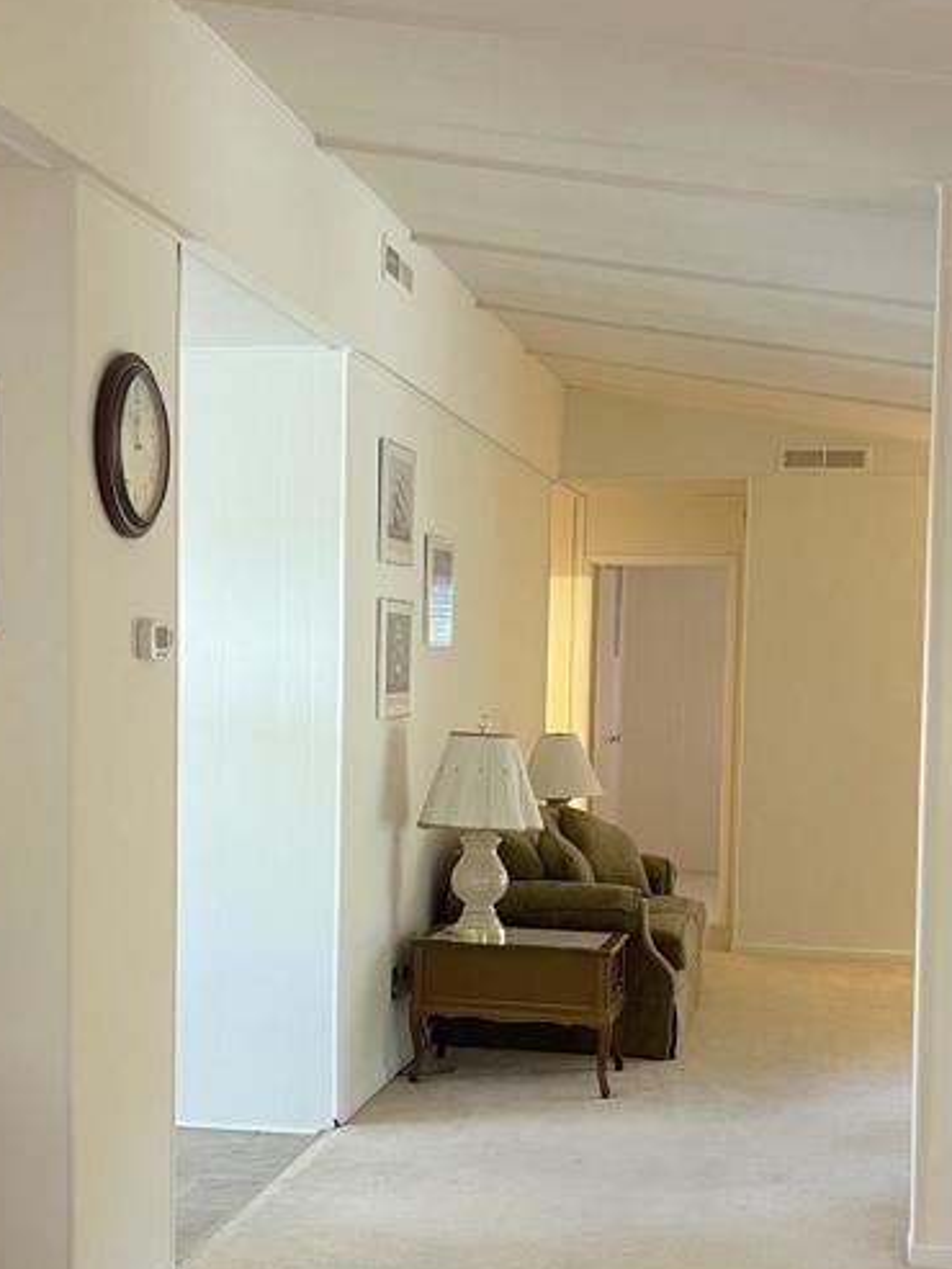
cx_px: 417
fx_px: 1979
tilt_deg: -2.7
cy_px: 764
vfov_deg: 35.4
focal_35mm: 54
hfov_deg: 27.0
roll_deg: -0.5
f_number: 1.5
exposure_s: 1/60
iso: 200
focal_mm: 5.7
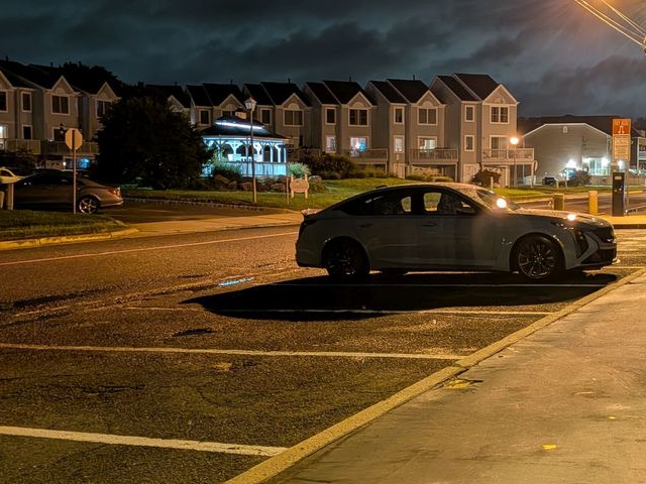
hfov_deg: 38.8
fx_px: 896
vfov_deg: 30.3
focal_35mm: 48
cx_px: 469
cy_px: 258
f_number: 1.7
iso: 411
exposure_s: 1/10
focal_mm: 4.53
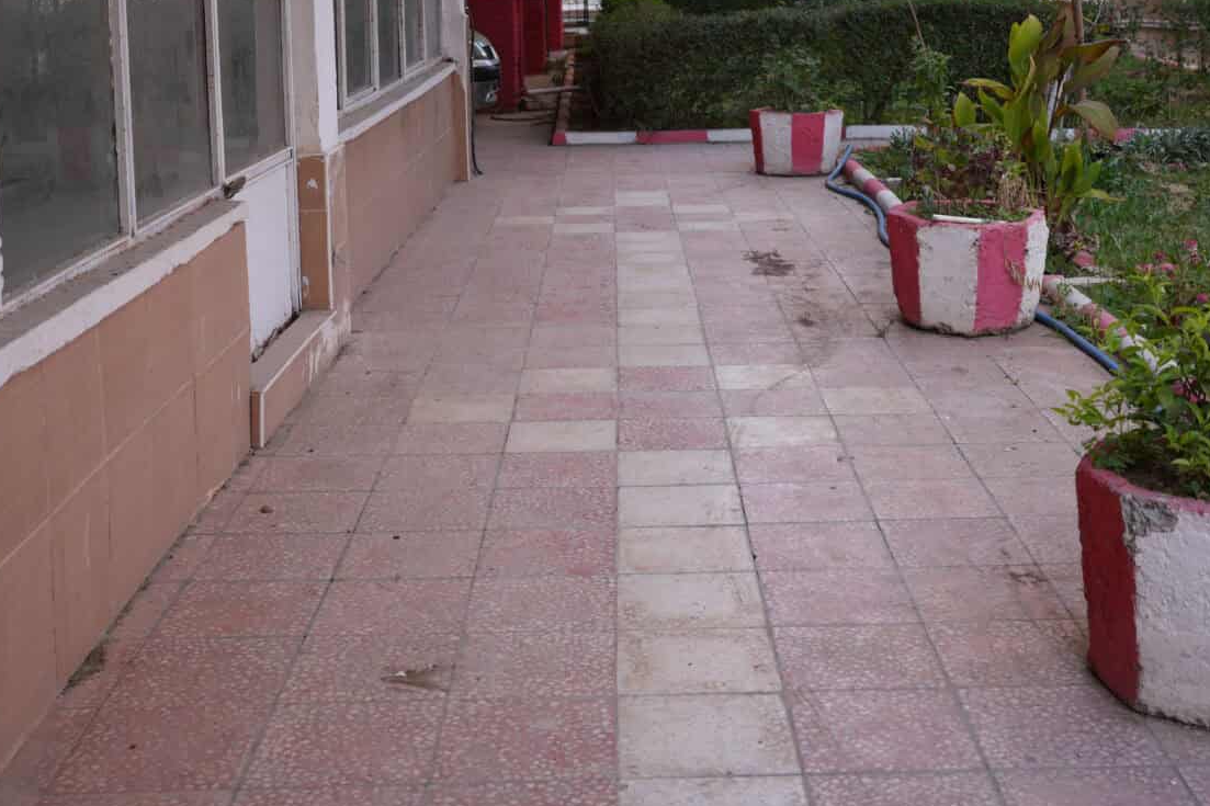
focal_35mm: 52
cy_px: 121
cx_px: 688
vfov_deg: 25.4
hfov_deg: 38.1
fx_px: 1747
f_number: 4.5
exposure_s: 1/200
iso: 100
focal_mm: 28
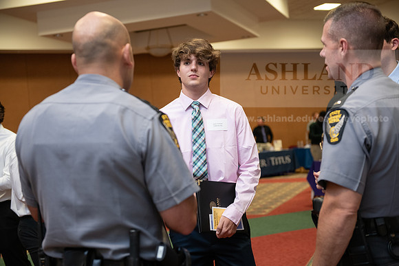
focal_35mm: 55
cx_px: 200
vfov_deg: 24.6
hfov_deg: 36.2
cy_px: 133
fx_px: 610
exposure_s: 1/160
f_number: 3.2
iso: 1250
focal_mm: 55
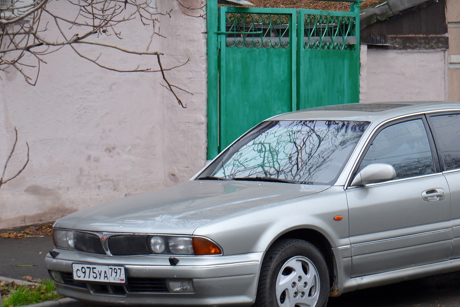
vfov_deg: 11.1
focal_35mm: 123
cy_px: 138
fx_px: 1572
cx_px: 312
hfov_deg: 16.6
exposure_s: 1/125
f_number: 5.6
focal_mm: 52
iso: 360
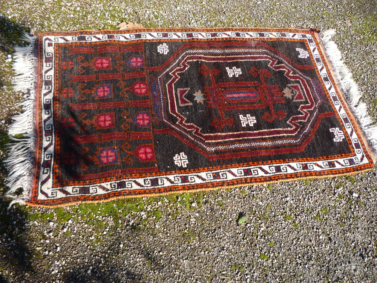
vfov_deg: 46.8
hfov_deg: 60.0
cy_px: 142
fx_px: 327
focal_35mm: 30
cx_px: 188
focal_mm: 5.2
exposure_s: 1/200
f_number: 4
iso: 100
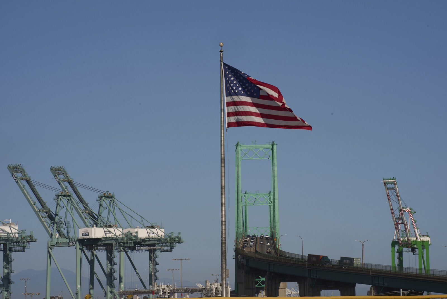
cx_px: 224
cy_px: 150
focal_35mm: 140
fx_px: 1740
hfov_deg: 14.6
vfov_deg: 9.8
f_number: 22
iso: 250
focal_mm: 140
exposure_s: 1/250
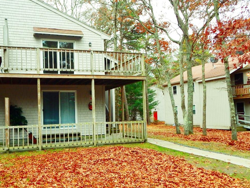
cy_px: 105
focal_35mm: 34
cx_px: 97
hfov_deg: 53.5
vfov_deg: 41.7
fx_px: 246
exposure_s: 1/100
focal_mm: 4
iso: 125
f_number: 3
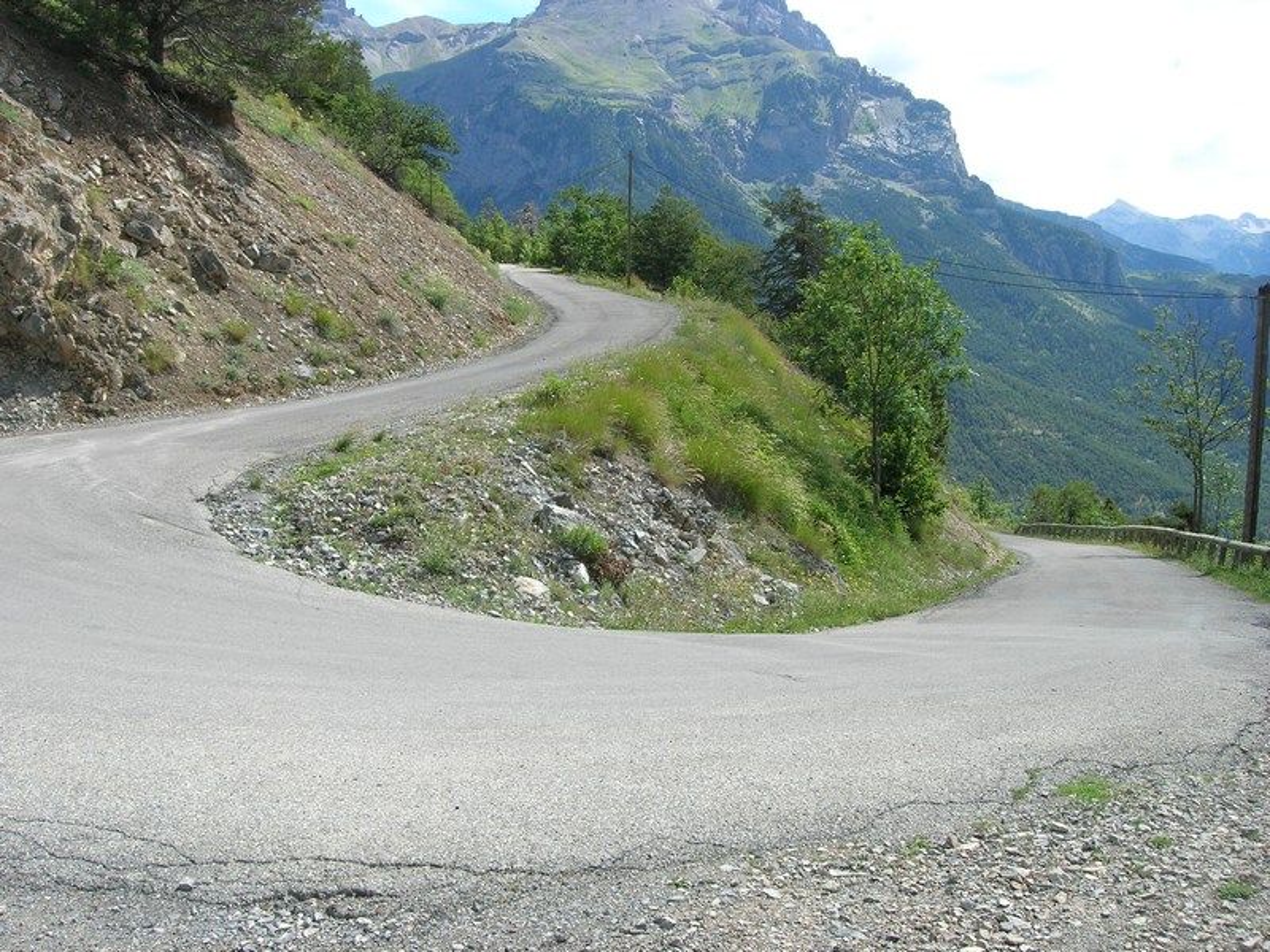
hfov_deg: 49.0
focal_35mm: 38
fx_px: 1394
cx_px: 635
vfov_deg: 37.7
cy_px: 476
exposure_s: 1/272
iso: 64
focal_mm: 7.8
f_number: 4.8
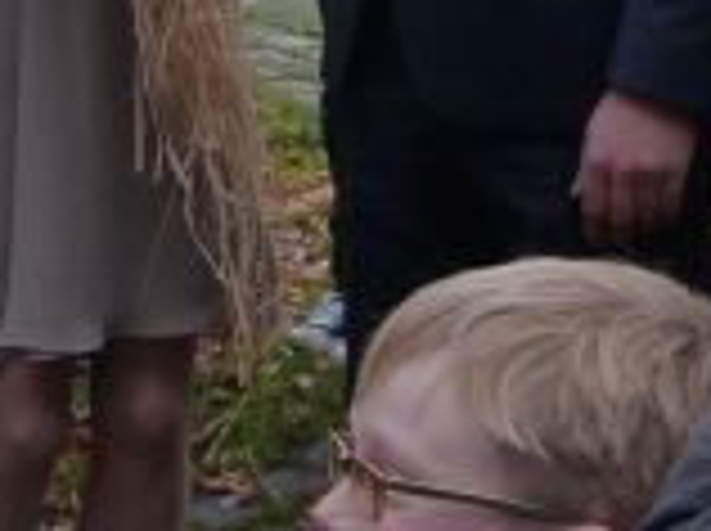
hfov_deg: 12.4
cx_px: -320
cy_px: -207
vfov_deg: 9.5
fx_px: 3117
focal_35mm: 152
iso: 160
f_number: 3.4
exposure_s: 1/50
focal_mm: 5
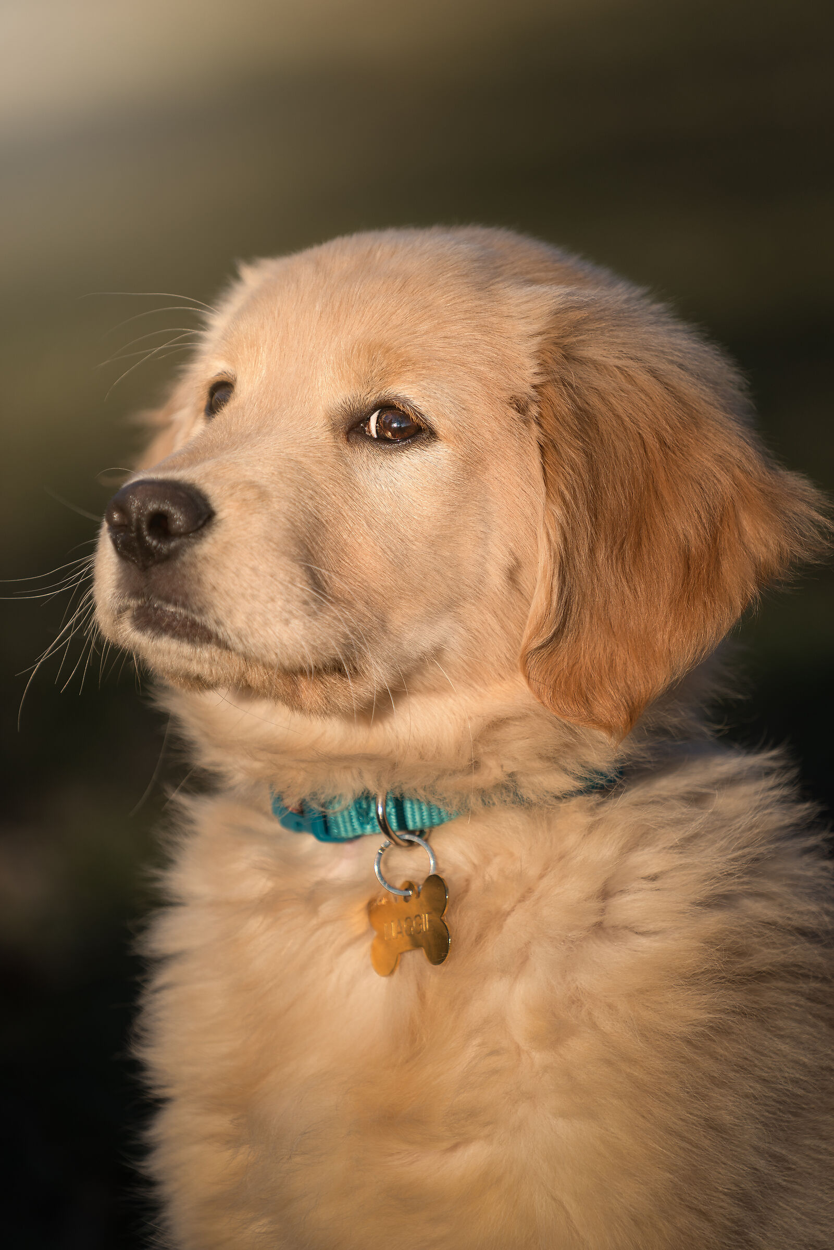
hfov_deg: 6.9
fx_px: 6946
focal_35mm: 200
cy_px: 625
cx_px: 417
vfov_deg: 10.3
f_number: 4
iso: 100
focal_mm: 200
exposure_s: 1/1000
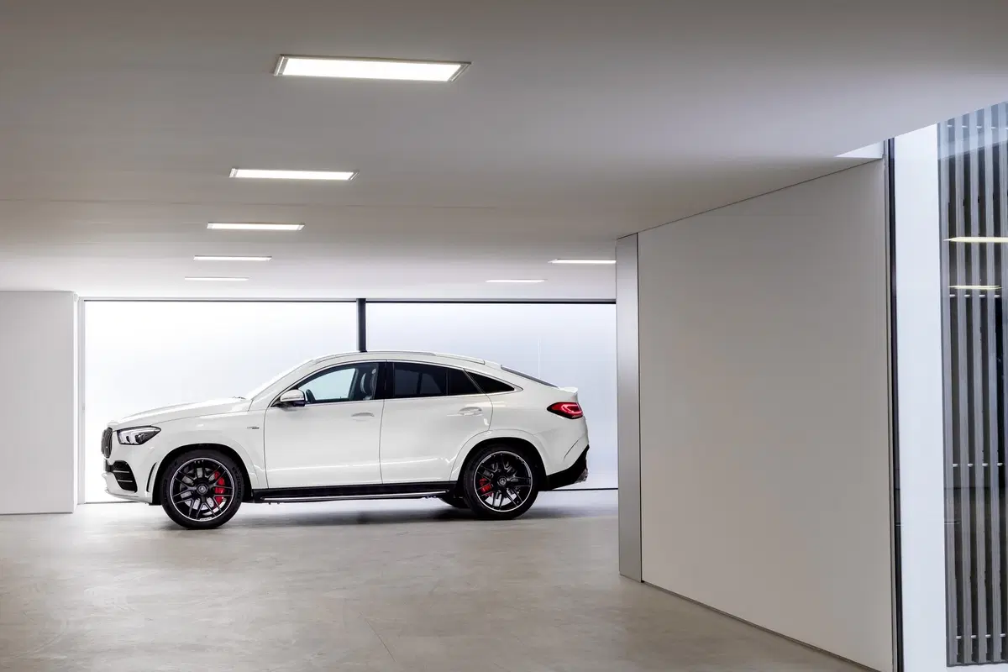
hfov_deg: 36.2
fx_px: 1540
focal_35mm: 55
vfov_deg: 24.6
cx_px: 504
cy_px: 336
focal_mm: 55
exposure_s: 1/2
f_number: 11
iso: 100
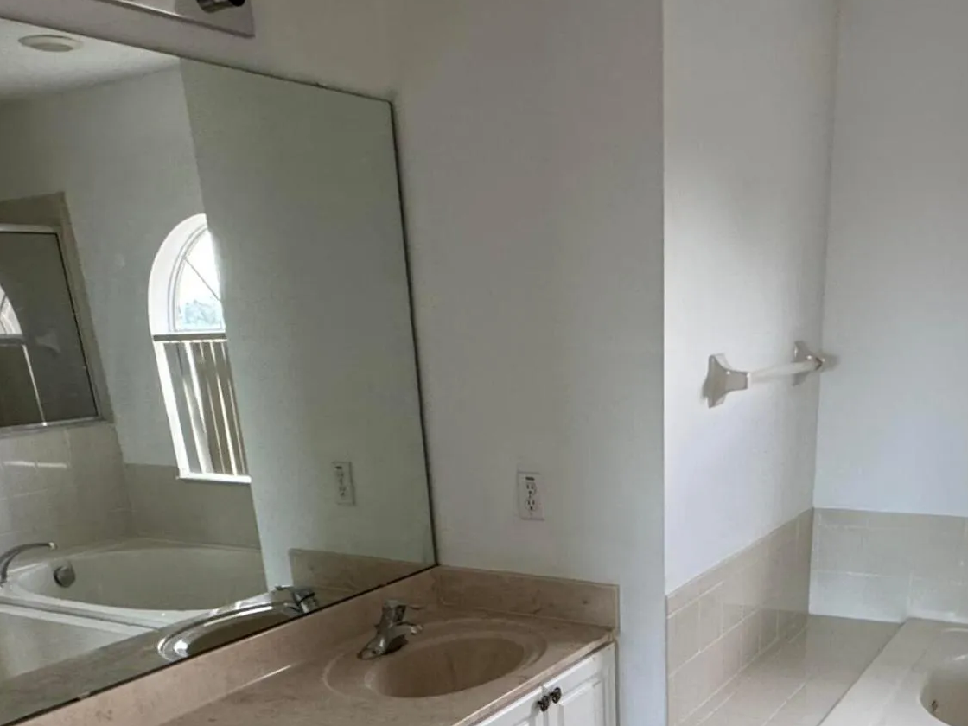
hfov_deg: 50.9
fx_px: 1007
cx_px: 594
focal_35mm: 36
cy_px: 737
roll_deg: +2.7
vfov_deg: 35.6
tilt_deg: -24.7
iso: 250
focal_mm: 2.22
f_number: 2.2
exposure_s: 1/60
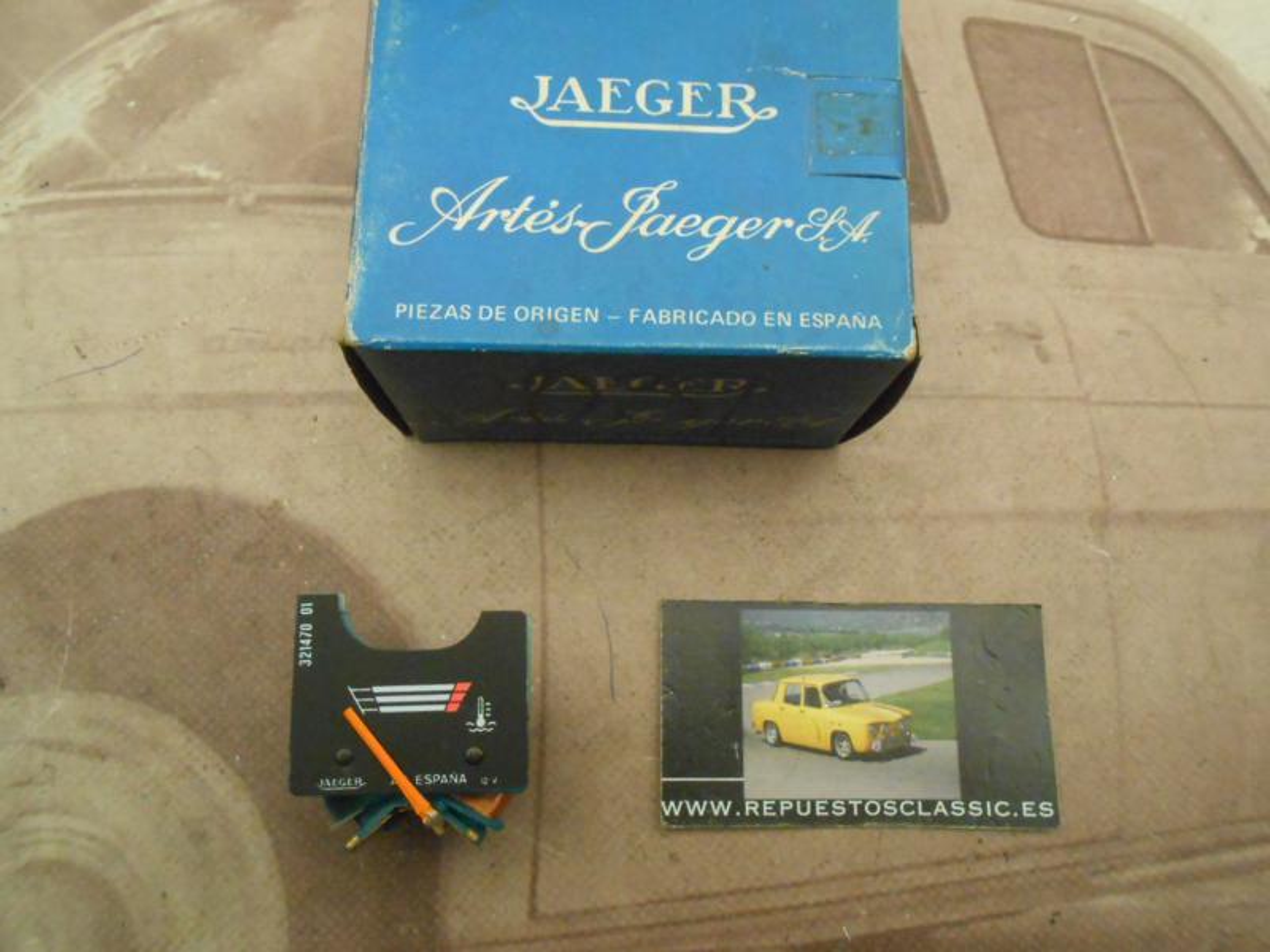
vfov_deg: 53.1
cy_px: 476
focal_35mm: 26
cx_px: 635
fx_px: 954
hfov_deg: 67.3
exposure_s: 1/80
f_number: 3.5
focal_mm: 4.6
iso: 800
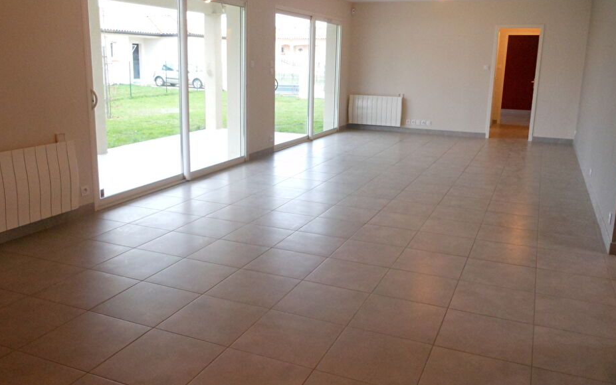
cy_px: 177
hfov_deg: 59.6
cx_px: 307
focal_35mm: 32
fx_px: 537
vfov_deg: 39.4
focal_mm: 5
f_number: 3.7
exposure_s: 1/30
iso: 400
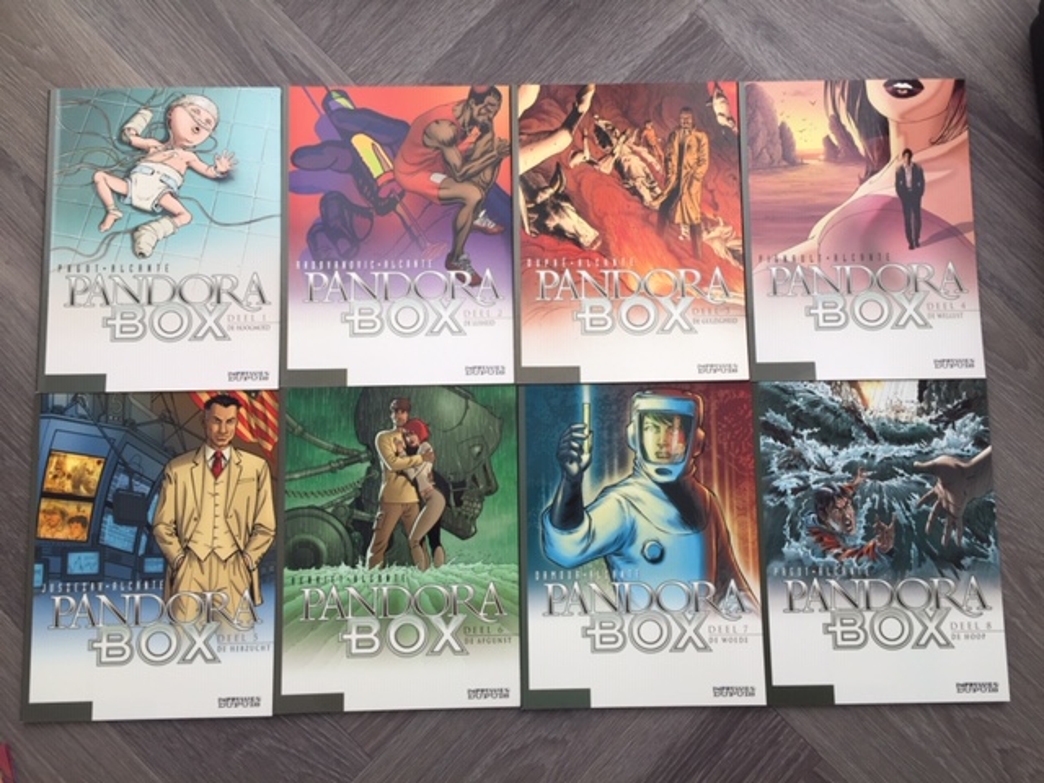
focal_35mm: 29
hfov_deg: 61.7
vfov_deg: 48.2
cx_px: 522
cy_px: 392
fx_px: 875
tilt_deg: -83.6
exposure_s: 1/100
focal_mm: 4.15
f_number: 2.2
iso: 32
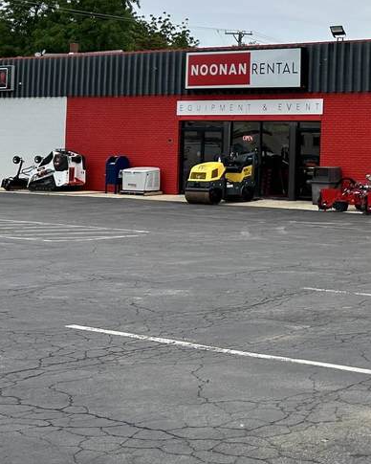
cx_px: 488
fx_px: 920
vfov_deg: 27.9
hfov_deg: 20.7
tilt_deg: +1.2
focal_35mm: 67
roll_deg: -1.7
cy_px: 121
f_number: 1.5
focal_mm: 5.7
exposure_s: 1/5319
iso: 50
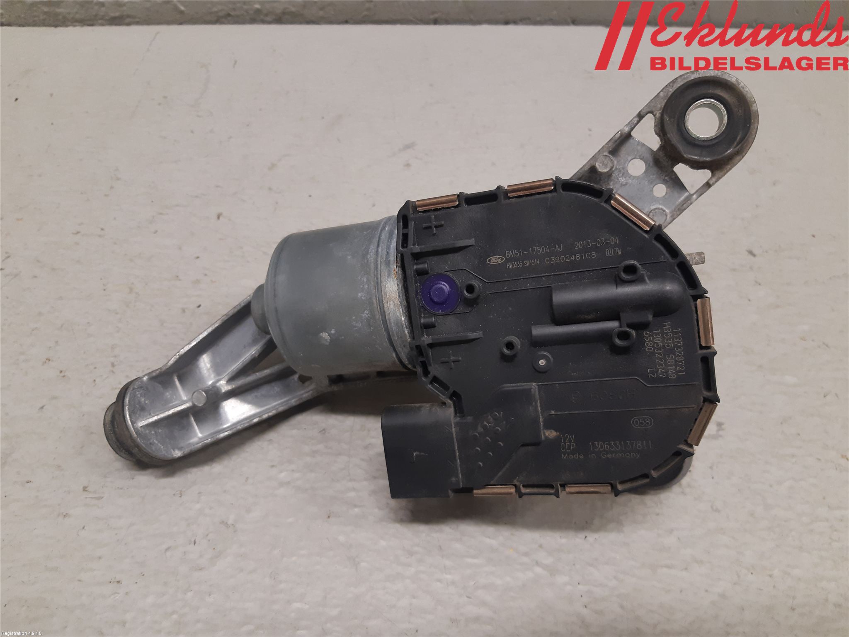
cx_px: 424
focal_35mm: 26
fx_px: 638
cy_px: 318
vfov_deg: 53.1
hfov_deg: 67.3
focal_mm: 3.93
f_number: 1.7
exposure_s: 1/50
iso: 160
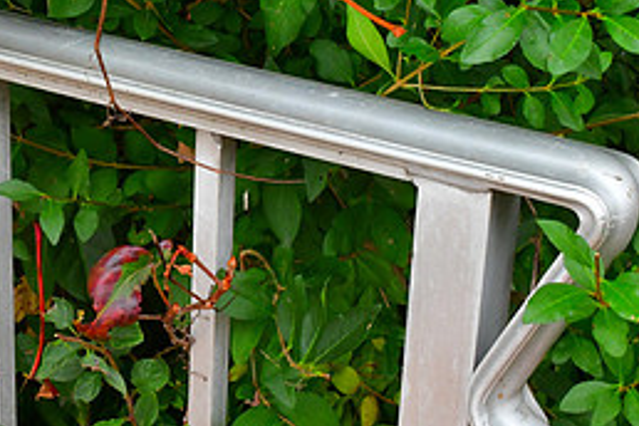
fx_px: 1917
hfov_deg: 18.8
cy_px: 172
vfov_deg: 12.7
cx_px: 161
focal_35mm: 108
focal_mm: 32
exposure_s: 1/50
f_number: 16
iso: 1800
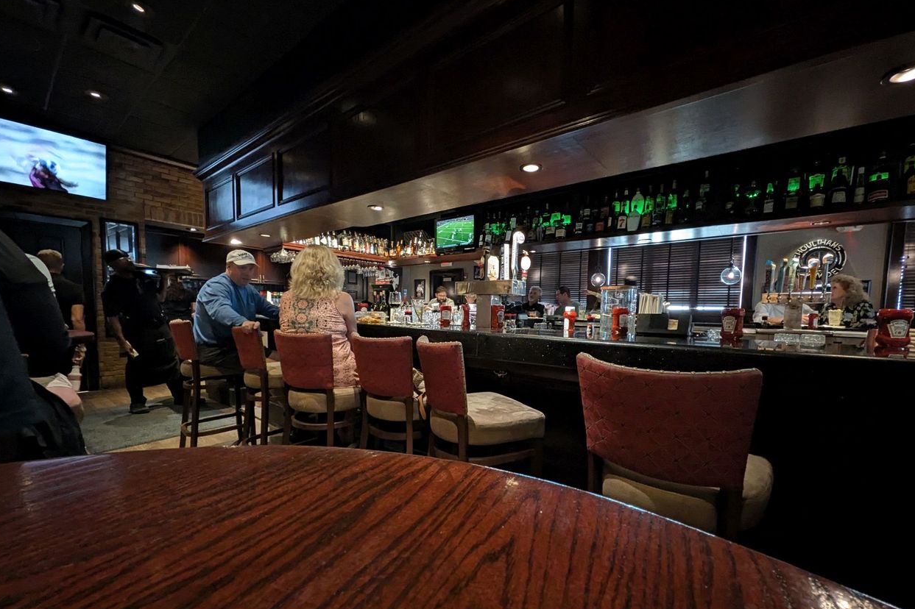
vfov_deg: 77.0
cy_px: 337
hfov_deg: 100.4
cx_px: 460
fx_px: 381
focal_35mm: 15
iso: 709
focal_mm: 1.85
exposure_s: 1/25.8
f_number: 2.2
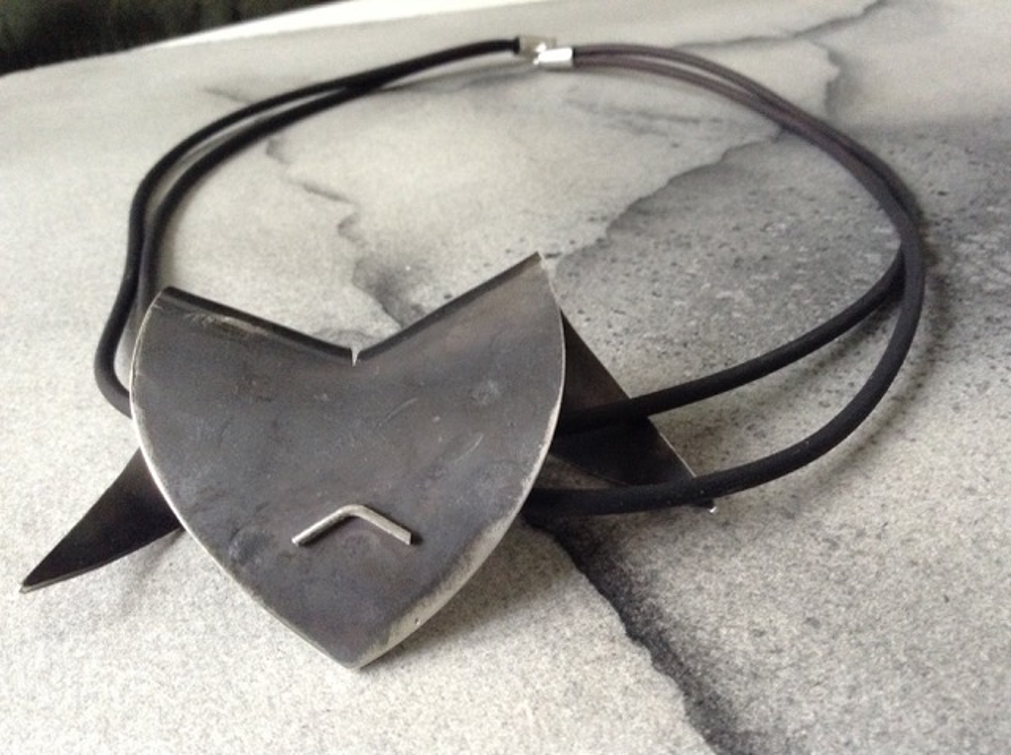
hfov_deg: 55.4
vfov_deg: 42.8
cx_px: 506
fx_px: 962
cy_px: 378
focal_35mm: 33
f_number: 2.4
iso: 250
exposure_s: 1/17
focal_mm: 3.3
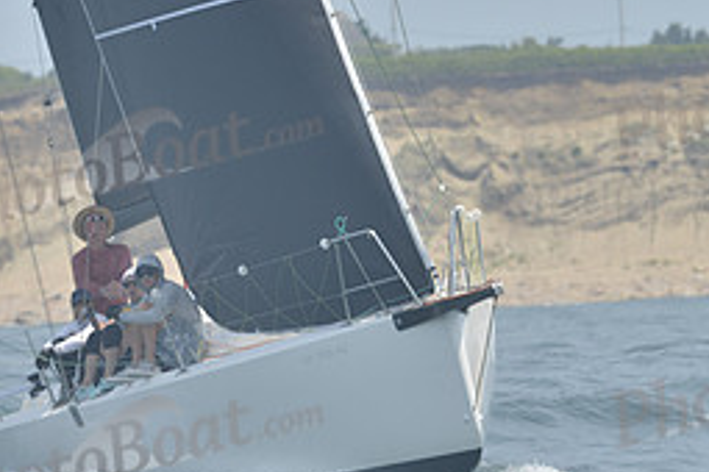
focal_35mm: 546
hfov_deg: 3.8
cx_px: 470
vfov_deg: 2.5
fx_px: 10752
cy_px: 271
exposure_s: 1/1000
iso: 280
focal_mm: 240
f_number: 8
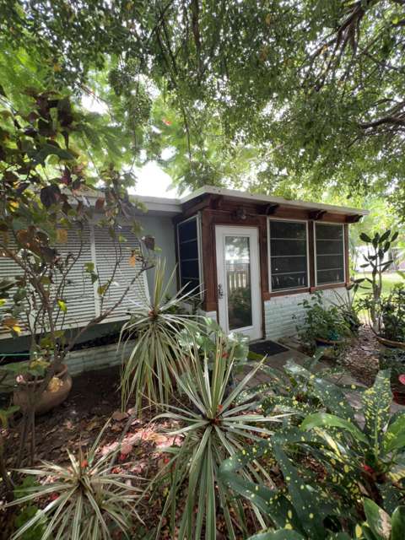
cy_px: 270
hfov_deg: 89.9
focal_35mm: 13
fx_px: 203
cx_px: 202
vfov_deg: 106.2
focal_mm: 1.57
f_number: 1.8
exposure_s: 1/99
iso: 80
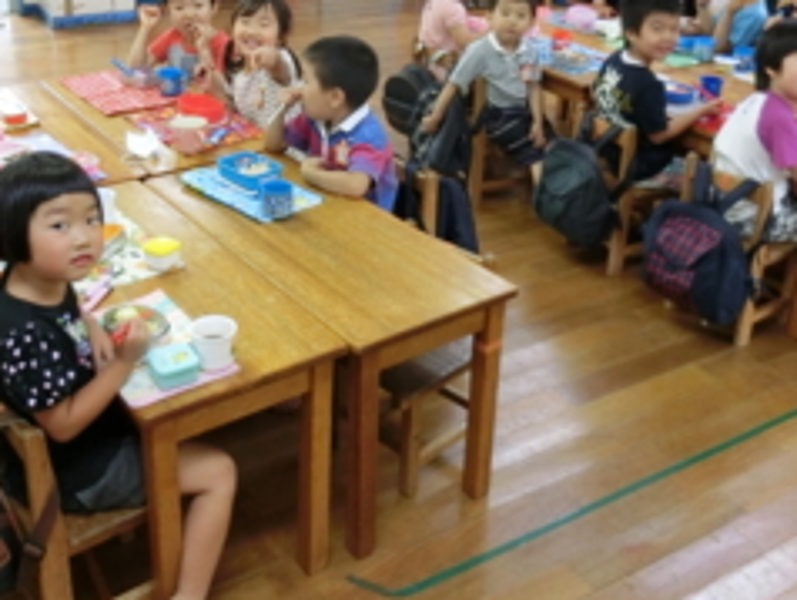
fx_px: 968
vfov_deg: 33.5
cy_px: 124
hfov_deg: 44.7
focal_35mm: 42
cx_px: 352
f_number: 3.5
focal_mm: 4.5
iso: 400
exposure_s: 1/40
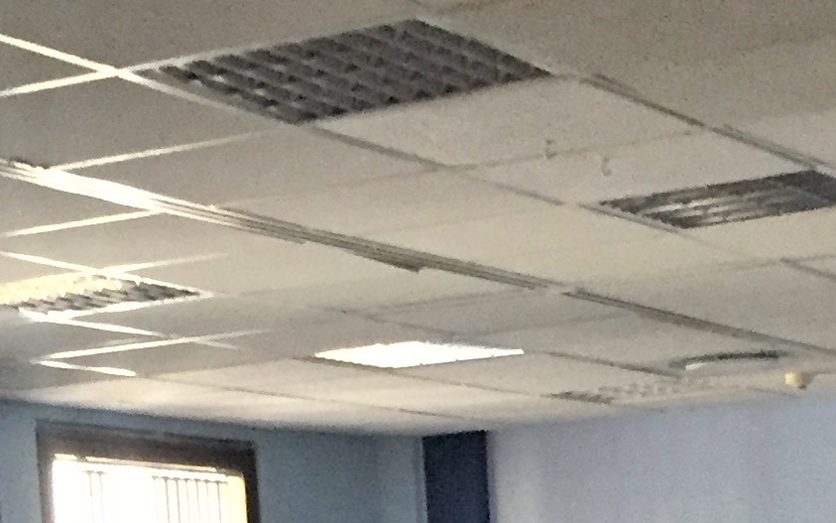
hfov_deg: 17.5
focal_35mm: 119
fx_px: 2711
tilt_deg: -5.8
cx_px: 421
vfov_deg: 10.2
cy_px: 1008
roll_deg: +3.0
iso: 250
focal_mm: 4.15
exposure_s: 1/33
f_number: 2.2
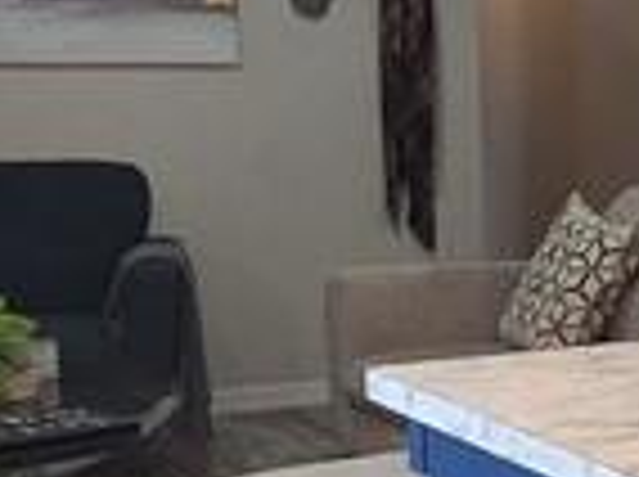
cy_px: 284
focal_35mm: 94
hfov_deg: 18.2
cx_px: 999
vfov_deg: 15.7
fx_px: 1732
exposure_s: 1/60
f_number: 2.2
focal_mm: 2.2
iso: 100
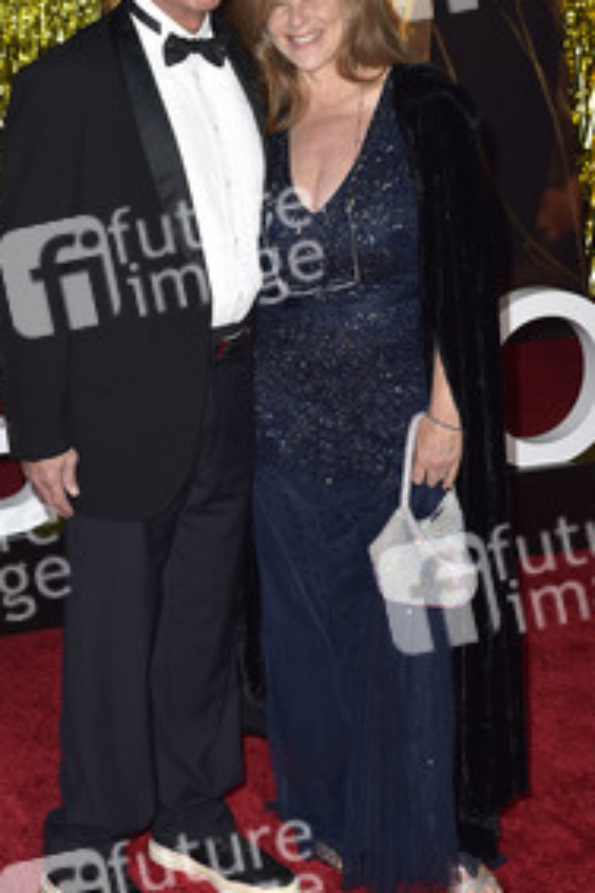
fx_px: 1934
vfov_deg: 26.0
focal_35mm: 78
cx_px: 255
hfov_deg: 17.5
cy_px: 421
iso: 1000
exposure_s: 1/250
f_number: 6.3
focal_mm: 55
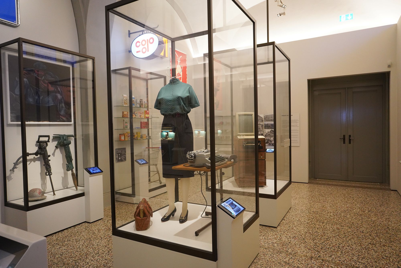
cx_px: 200
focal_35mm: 24
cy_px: 134
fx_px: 267
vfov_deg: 53.1
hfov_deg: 73.7
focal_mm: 24
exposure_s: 1/80
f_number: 4
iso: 3200
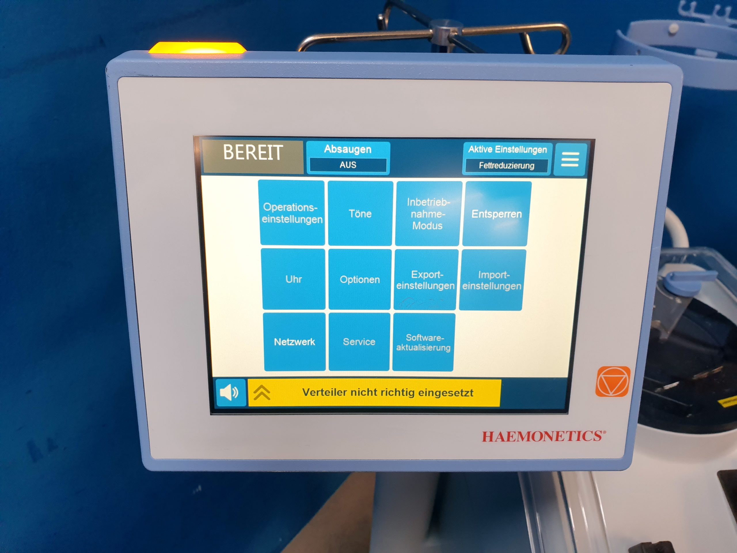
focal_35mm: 26
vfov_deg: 53.1
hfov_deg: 67.3
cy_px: 276
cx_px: 368
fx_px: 554
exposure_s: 1/50
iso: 100
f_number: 2.4
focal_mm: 4.3
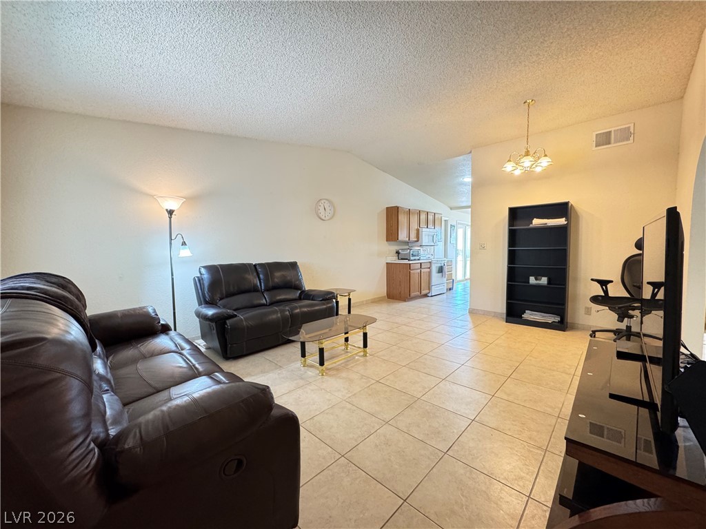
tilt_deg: -3.5
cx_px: 353
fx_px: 286
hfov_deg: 102.1
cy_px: 264
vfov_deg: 85.7
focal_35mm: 14
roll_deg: +0.0
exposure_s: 1/60
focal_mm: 2.22
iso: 500
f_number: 2.2
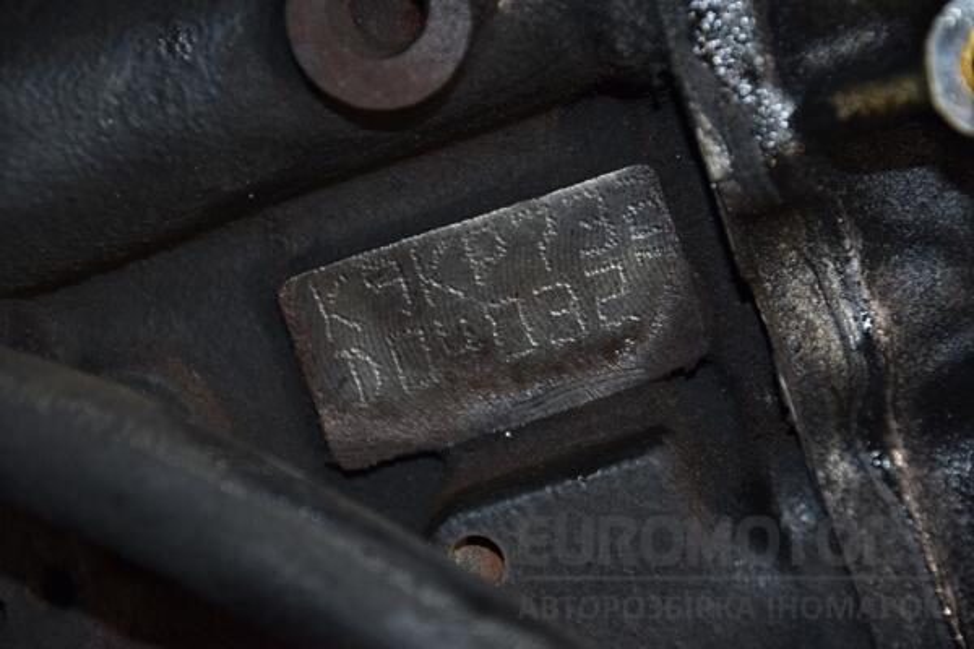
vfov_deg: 8.7
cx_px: 487
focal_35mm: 158
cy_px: 324
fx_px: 4261
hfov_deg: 13.0
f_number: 5.6
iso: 800
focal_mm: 105
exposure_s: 1/60
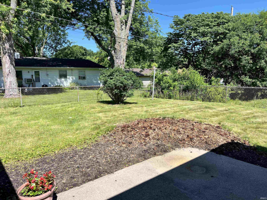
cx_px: 134
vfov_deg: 53.0
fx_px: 201
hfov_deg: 67.3
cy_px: 100
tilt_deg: -8.5
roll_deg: +1.0
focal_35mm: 26
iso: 50
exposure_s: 1/2632
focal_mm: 5.7
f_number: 1.5
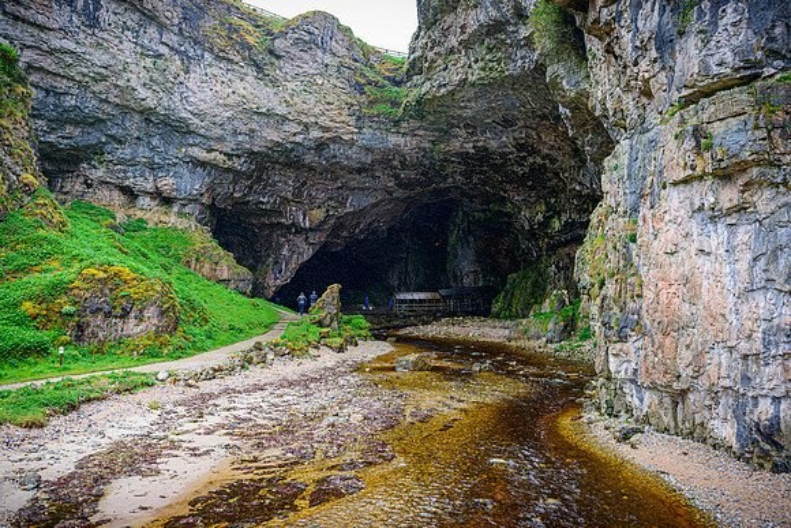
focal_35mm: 31
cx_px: 396
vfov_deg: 42.3
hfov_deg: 60.3
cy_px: 264
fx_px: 681
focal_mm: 31
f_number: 4.5
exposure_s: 1/160
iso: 640
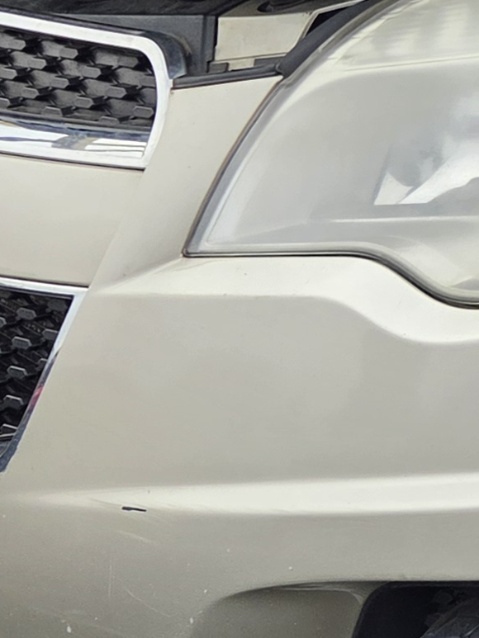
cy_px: 158
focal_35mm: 119
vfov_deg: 16.5
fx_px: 2195
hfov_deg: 10.7
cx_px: 1141
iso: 80
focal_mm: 5.4
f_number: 1.8
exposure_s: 1/3399
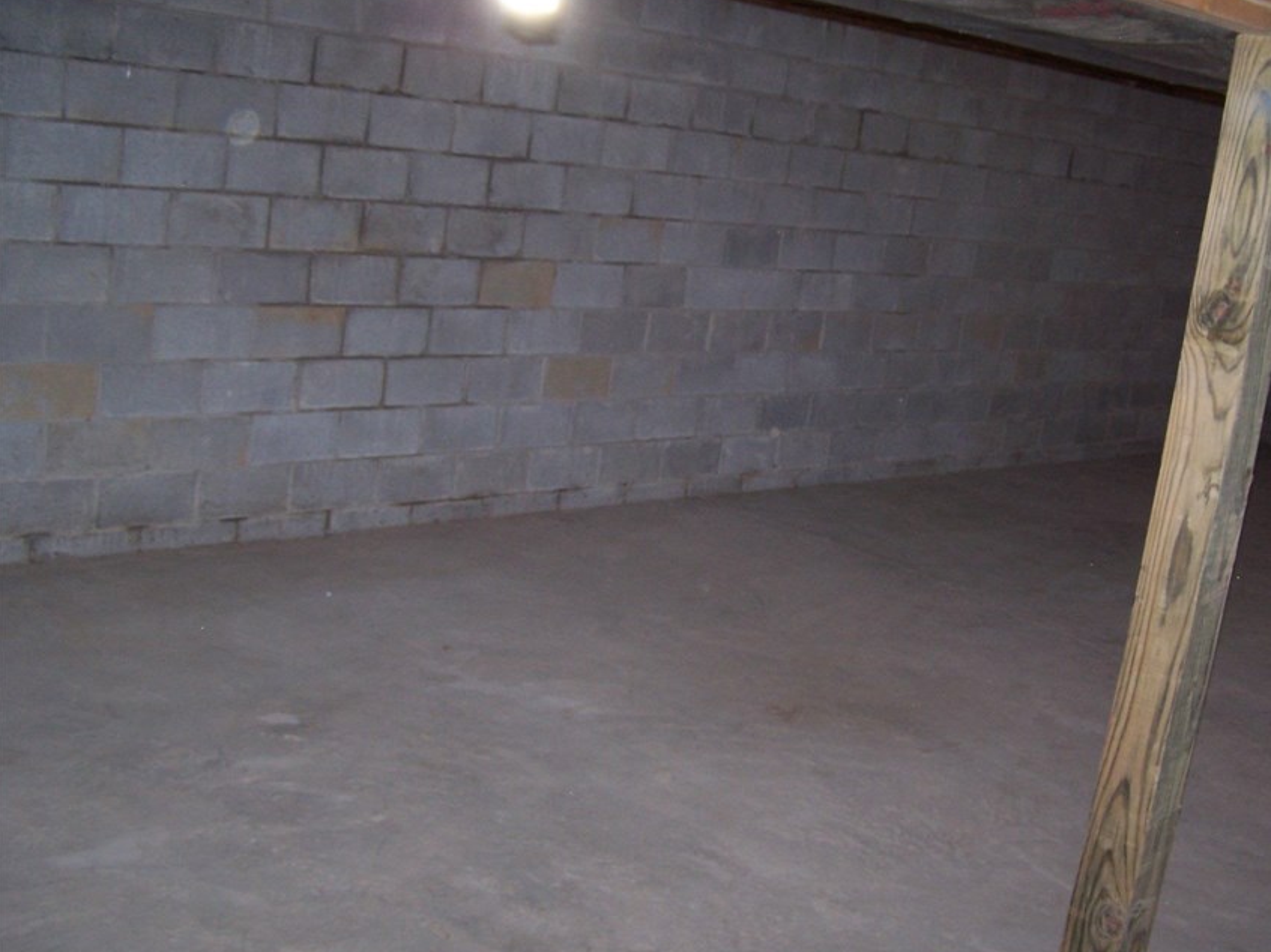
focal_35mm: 46
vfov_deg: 31.5
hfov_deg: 41.1
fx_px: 1689
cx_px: 766
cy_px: 484
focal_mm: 6.3
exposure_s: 1/60
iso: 140
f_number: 2.8
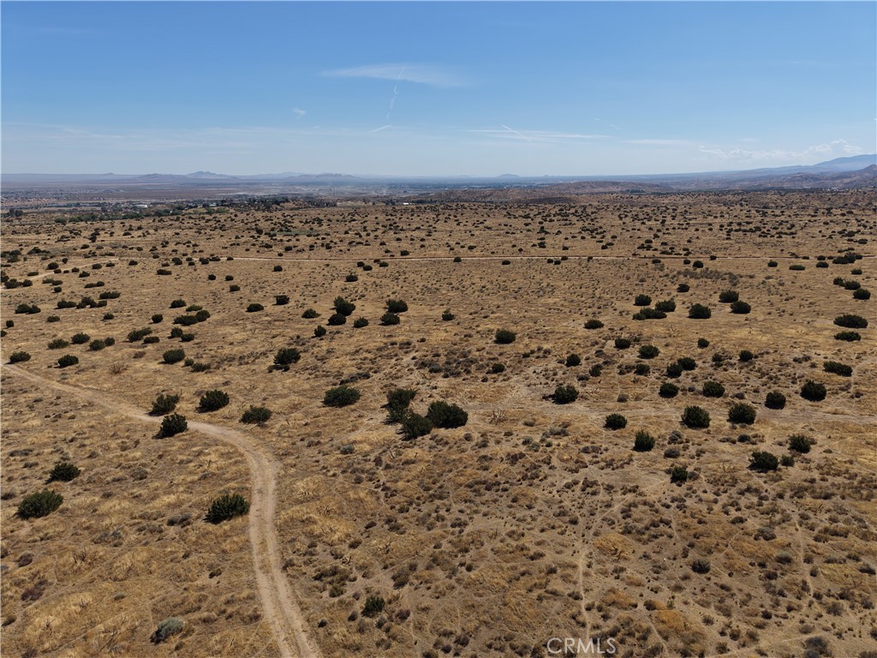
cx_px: 438
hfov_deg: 71.6
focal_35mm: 24
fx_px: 608
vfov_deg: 56.8
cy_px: 329
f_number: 1.8
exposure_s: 1/8000
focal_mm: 8.67
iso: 200
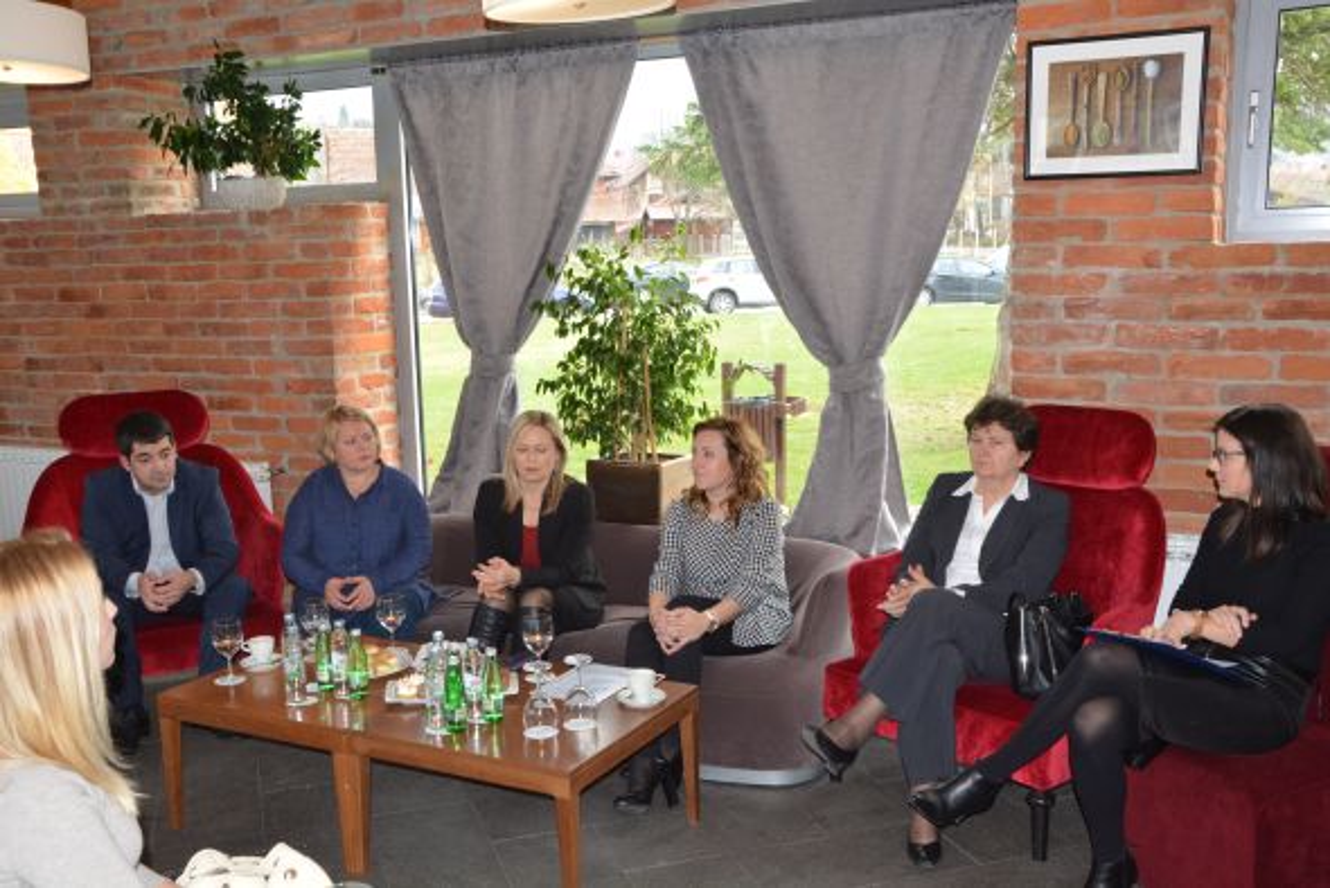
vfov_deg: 36.9
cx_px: 665
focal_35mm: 36
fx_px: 1331
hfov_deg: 53.1
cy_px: 444
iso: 1250
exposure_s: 1/60
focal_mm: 24
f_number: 9
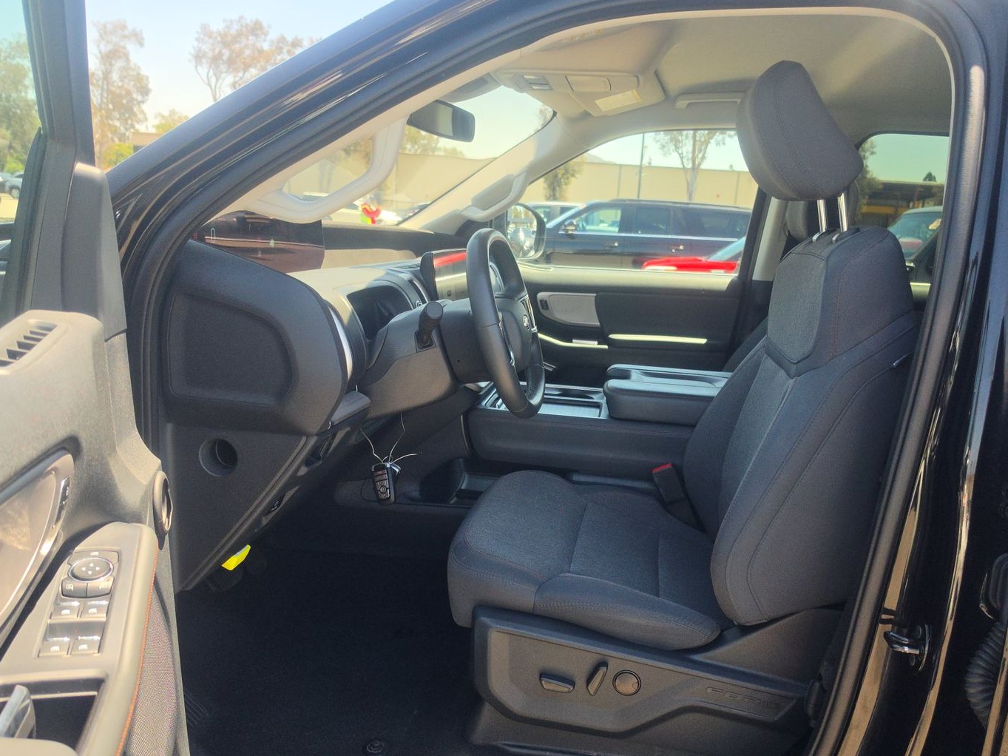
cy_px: 404
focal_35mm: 27
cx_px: 559
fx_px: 786
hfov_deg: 65.1
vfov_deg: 51.3
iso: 63
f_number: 1.4
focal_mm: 6.5
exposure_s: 1/1722
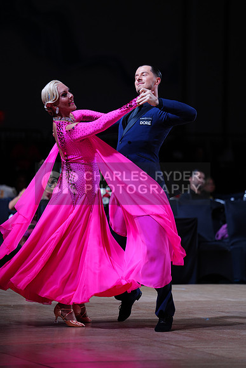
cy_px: 184
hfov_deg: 8.6
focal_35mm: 159
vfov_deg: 12.9
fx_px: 1629
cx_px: 123
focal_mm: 159
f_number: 2.8
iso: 500
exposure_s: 1/500
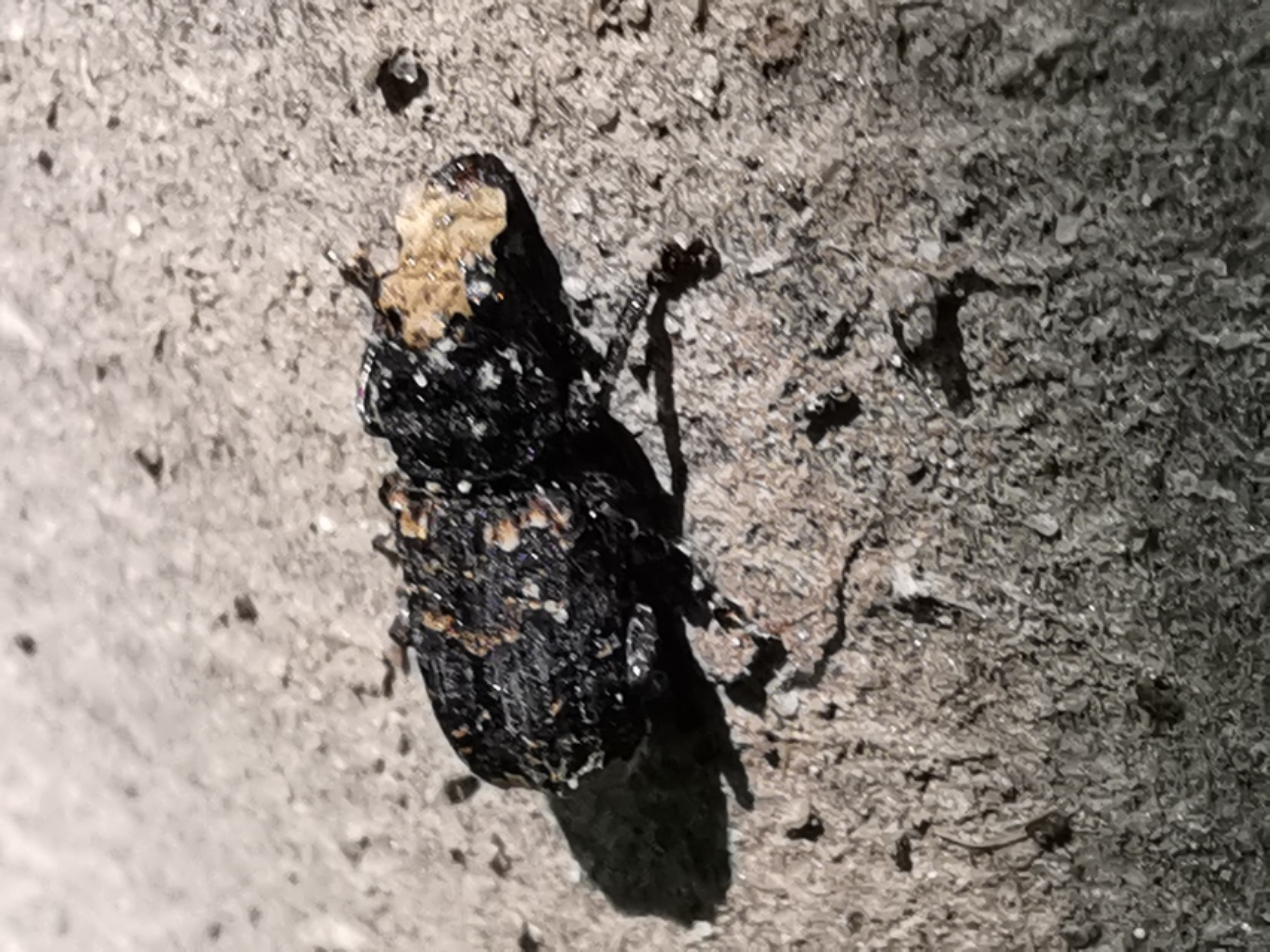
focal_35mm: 81
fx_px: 2972
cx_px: 635
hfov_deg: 24.1
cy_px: 476
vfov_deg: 18.2
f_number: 2.2
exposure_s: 1/50
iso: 64
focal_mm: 2.26
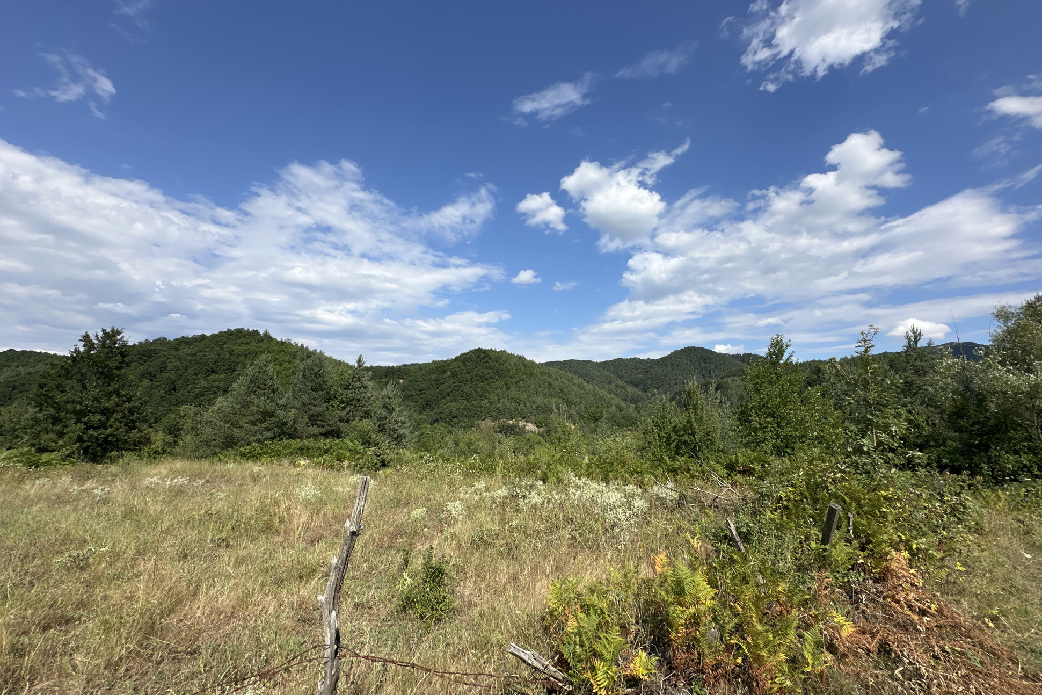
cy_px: 309
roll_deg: -2.2
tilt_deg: +14.5
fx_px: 434
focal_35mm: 15
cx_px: 517
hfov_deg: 100.4
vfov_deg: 77.1
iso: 50
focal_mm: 2.22
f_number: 2.2
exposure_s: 1/2817
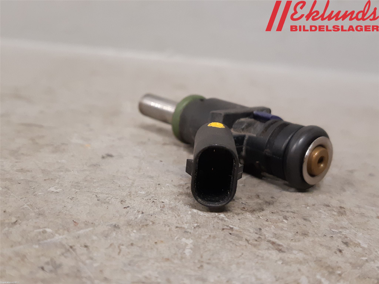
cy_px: 142
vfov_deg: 53.1
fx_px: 285
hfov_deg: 67.3
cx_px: 190
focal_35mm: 26
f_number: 1.7
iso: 250
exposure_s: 1/50
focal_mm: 3.93
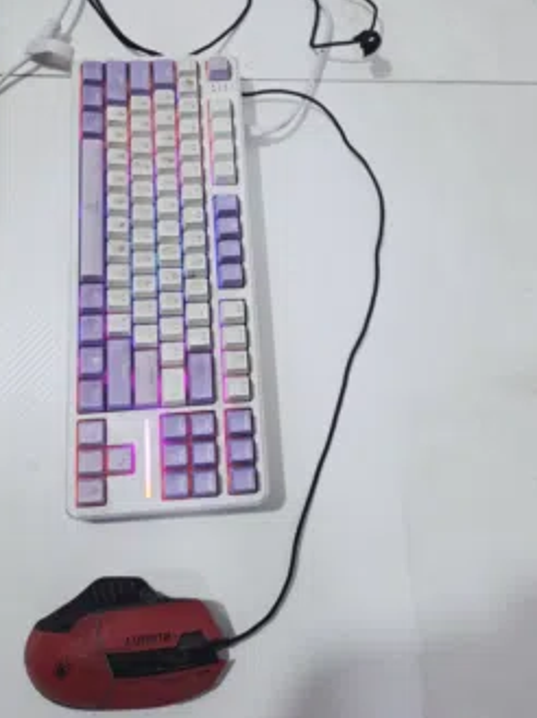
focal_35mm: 28
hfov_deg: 49.7
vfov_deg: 63.2
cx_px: 275
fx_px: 580
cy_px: 306
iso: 200
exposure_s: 1/100
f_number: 1.7
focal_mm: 6.3
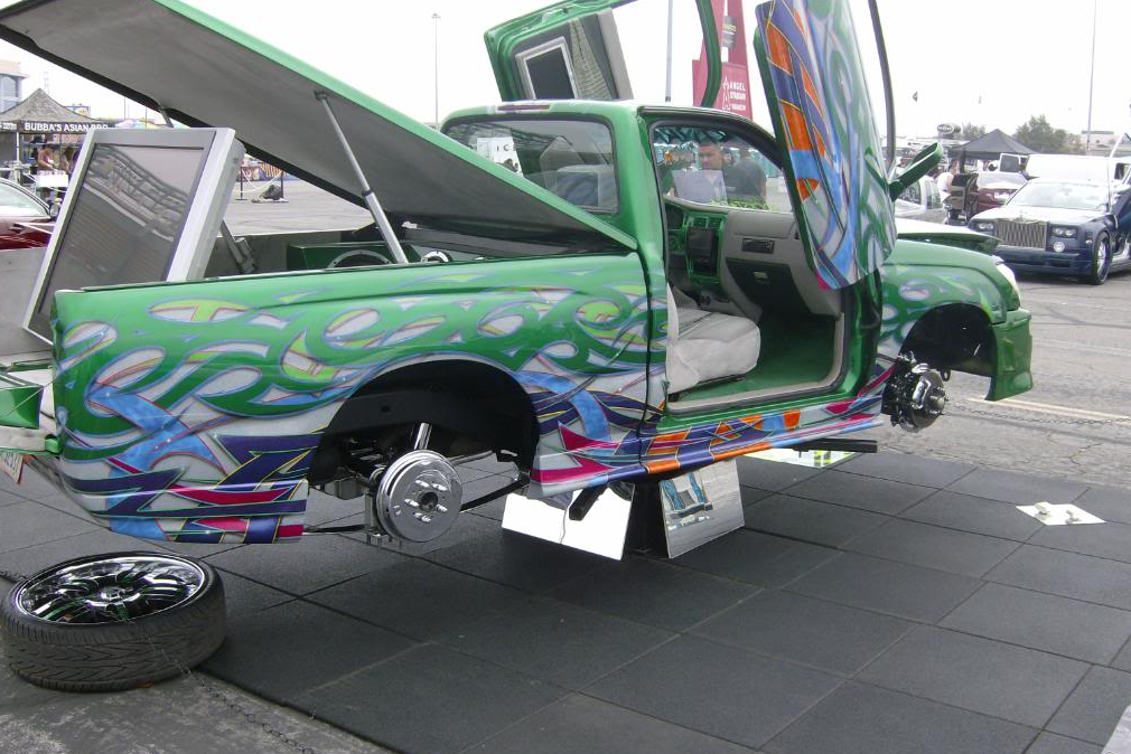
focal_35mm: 38
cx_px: 567
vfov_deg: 35.1
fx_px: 1194
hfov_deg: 50.7
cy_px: 376
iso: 100
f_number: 4.7
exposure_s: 1/316
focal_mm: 6
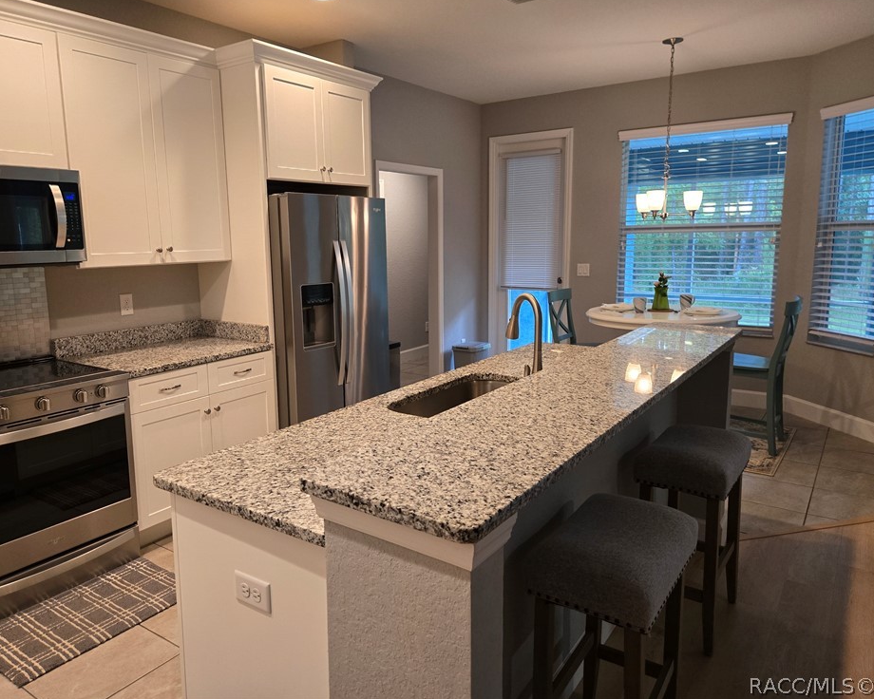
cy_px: 337
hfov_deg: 67.9
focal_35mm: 25
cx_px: 394
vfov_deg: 56.8
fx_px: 647
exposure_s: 1/120
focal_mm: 5.4
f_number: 1.8
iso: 200
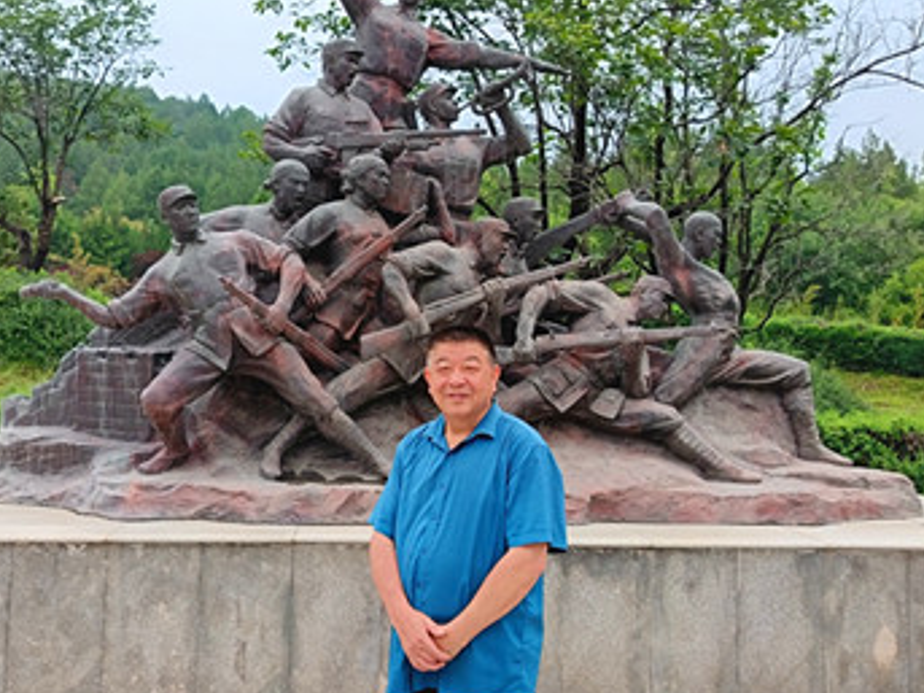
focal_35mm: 35
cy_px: 328
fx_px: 934
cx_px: 415
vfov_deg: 40.7
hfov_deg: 52.5
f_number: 1.75
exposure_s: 1/236
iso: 100
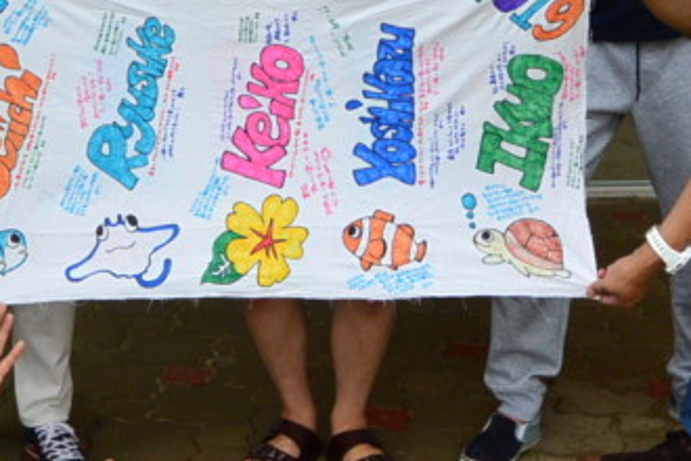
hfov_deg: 25.6
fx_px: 1516
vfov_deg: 16.6
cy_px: -75
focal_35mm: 79
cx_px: 262
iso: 160
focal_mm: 11
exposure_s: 1/320
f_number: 3.5
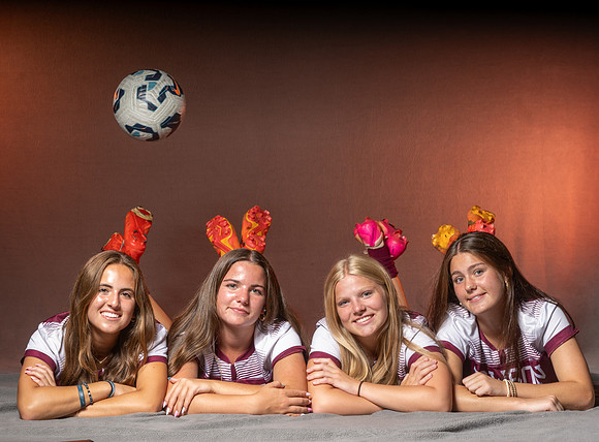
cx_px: 186
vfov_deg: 13.8
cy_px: 280
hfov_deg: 18.6
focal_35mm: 106
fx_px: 1820
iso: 80
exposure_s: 1/250
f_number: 8
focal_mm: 70
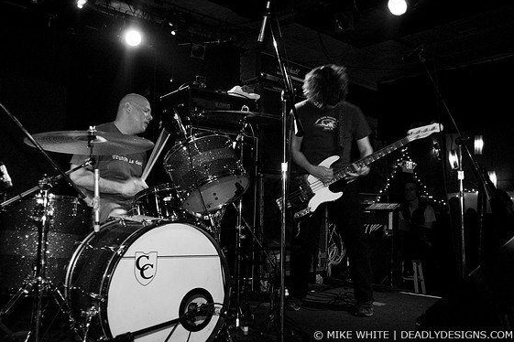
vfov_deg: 42.3
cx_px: 252
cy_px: 166
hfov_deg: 60.3
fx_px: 443
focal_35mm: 31
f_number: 2.8
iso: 800
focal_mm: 20
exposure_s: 1/30
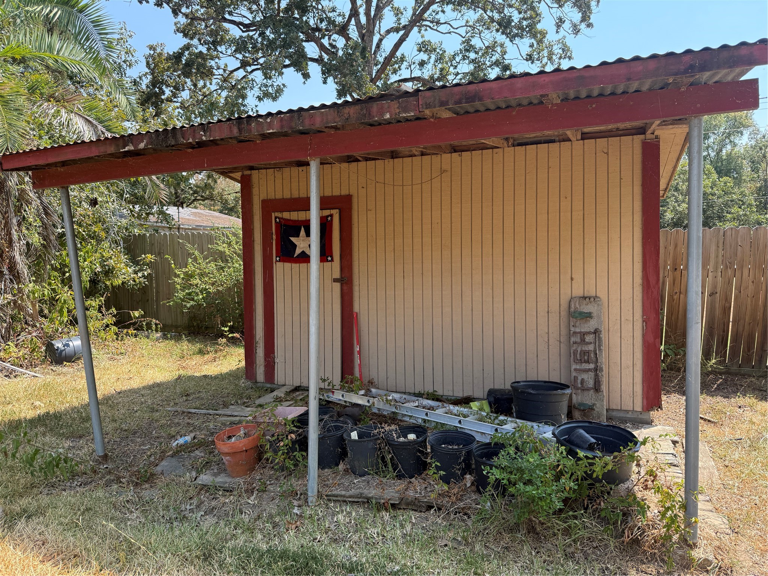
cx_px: 384
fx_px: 532
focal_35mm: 24
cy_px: 288
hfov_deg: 71.6
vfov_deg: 56.8
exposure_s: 1/1385
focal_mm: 6.76
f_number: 1.78
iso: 100
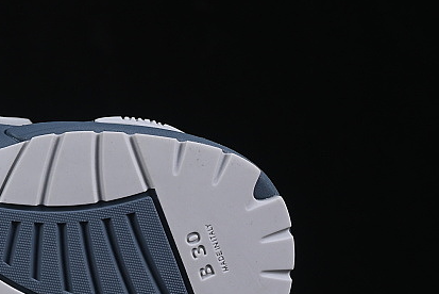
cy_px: 150
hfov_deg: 10.3
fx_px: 2392
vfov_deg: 7.0
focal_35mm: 196
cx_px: -117
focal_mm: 50
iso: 160
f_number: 8
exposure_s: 1/80
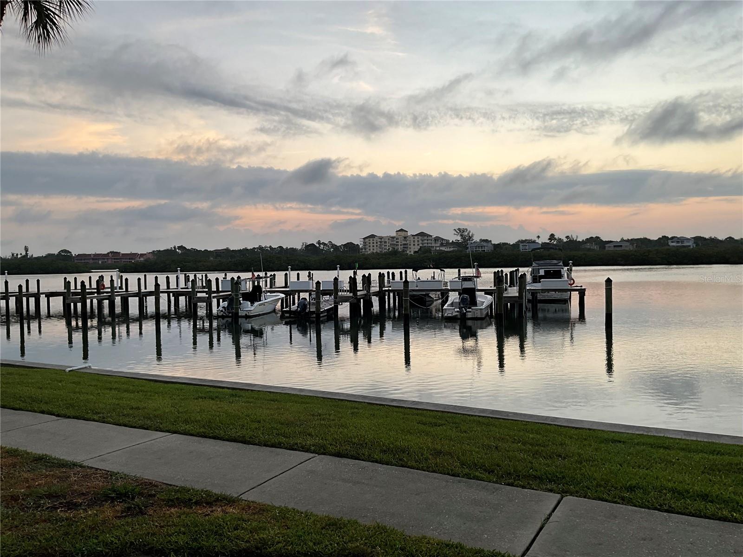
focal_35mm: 29
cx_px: 372
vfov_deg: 48.2
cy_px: 278
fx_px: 622
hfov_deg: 61.7
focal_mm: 3
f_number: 1.8
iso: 25
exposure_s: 1/122
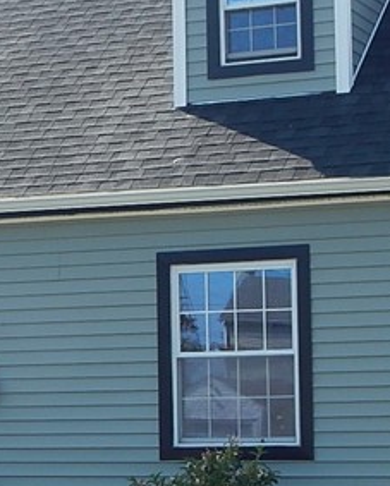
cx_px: 17
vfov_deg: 14.3
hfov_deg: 11.4
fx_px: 1930
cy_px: 299
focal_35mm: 134
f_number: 3.4
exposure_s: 1/800
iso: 125
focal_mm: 6.8
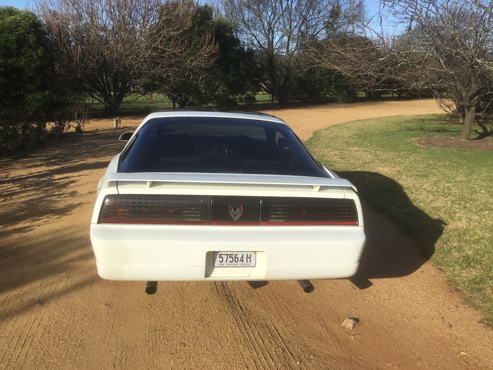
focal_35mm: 31
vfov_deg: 45.4
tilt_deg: -14.7
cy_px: 185
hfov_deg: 58.4
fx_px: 442
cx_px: 246
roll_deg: -1.8
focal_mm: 3.3
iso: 25
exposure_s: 1/2037
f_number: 2.4
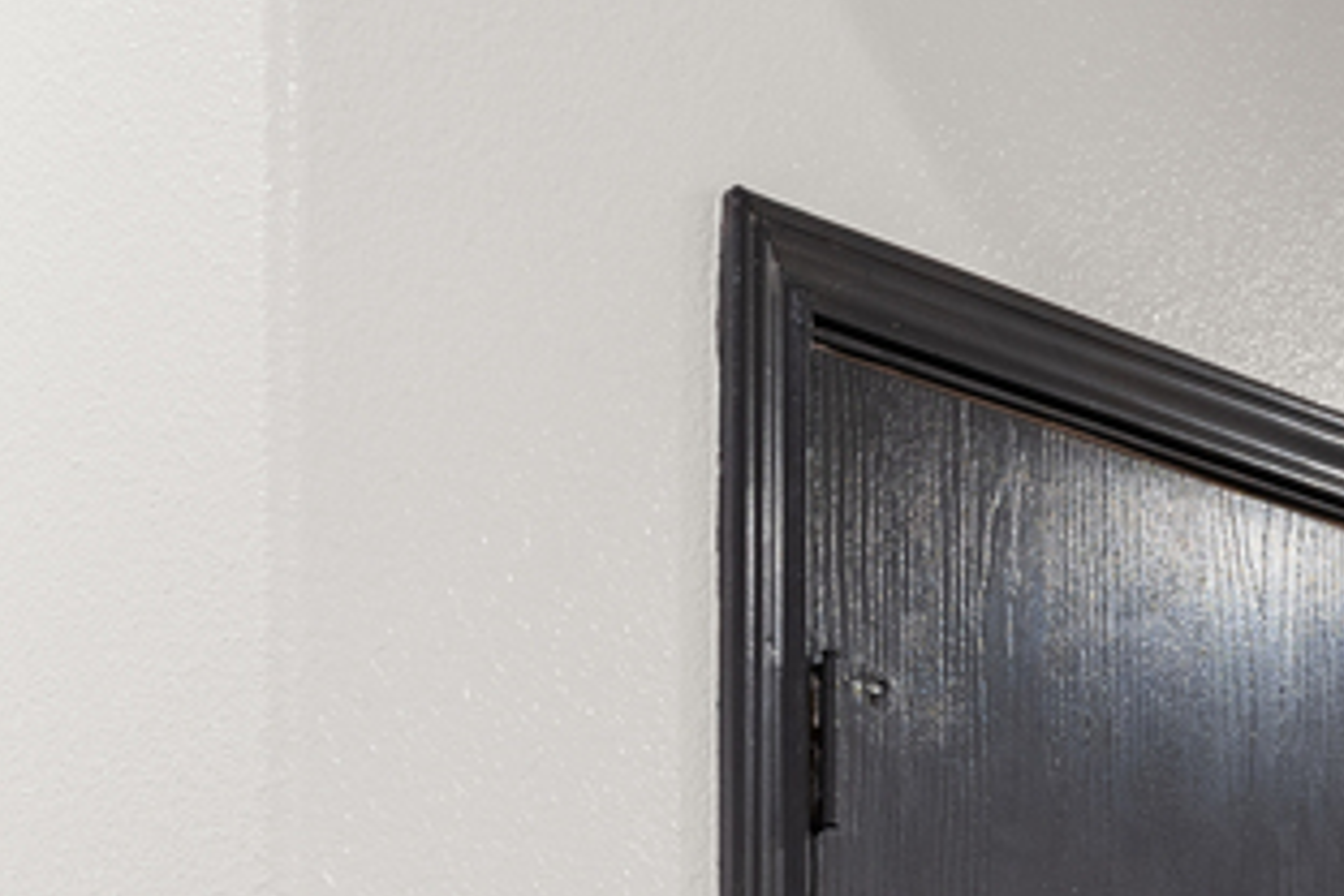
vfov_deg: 14.2
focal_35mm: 83
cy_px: 1706
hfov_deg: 24.4
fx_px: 3098
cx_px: 810
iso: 250
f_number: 10
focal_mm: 16
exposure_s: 1/1.25
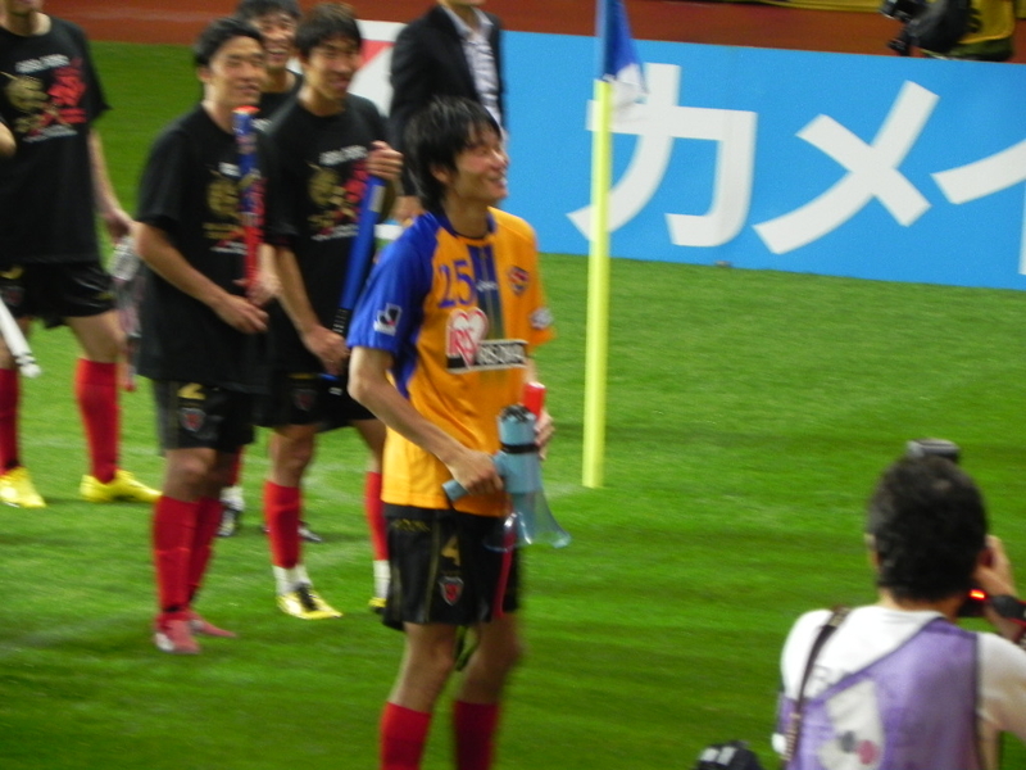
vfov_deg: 5.1
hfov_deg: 6.8
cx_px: 513
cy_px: 385
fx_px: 8625
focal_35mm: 291
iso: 364
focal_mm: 51.8
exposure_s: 1/30
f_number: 4.5
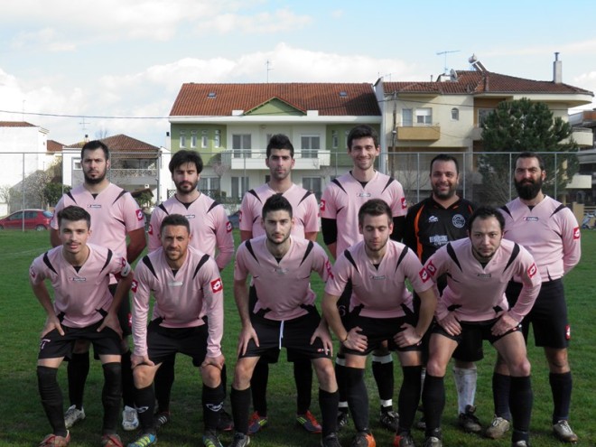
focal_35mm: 49
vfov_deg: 29.7
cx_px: 298
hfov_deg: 38.9
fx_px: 844
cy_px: 224
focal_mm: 8.9
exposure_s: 1/160
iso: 50
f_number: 5.5
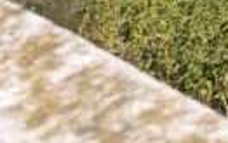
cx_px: 722
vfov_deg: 5.5
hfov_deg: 8.7
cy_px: -523
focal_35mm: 191
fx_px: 1187
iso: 80
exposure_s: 1/5296
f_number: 1.7
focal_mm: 6.3
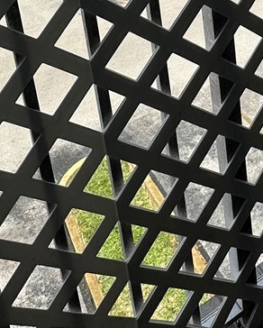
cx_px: 275
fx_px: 583
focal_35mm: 60
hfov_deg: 24.1
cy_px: -128
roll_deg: +2.9
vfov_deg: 25.6
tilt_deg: -15.1
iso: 50
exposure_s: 1/2398
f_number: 2.2
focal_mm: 2.22
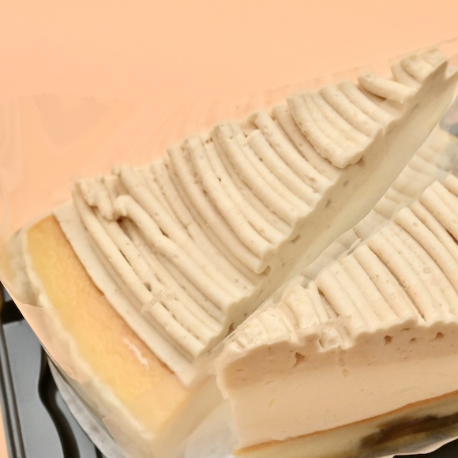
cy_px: 262
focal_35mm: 88
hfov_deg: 19.6
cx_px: 336
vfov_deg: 19.7
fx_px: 1317
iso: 6400
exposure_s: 1/200
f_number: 16
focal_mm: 60
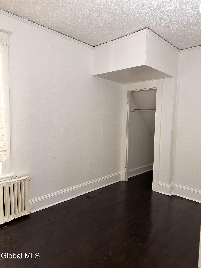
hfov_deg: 56.8
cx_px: 100
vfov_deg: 71.6
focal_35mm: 24
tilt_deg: -4.5
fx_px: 186
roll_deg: -0.9
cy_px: 134
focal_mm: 6.86
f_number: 1.78
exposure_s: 1/60
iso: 250
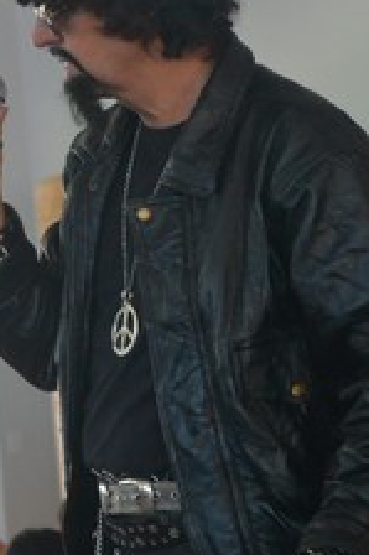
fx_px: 3249
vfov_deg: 9.8
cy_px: 253
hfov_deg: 6.5
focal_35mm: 211
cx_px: 109
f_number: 5.3
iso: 2800
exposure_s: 1/125
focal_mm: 70
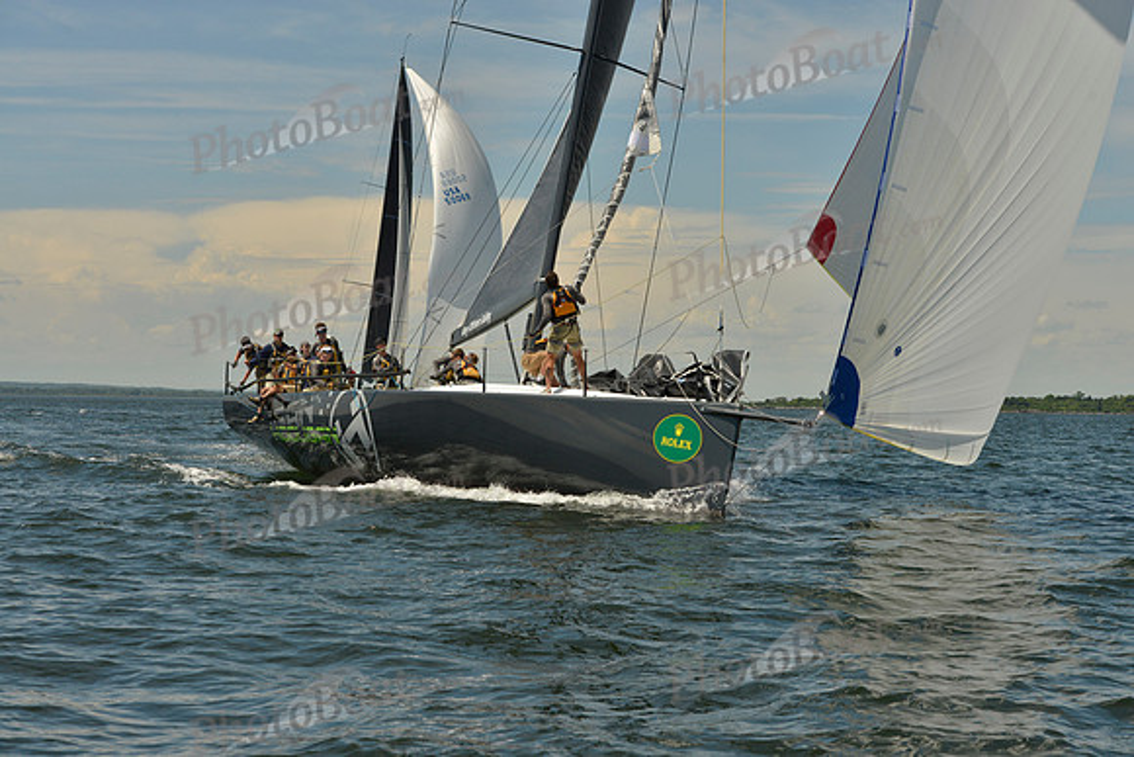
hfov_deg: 28.8
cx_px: 567
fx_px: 2205
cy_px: 378
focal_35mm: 70
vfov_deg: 19.5
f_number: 9
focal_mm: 70
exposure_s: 1/1600
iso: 280
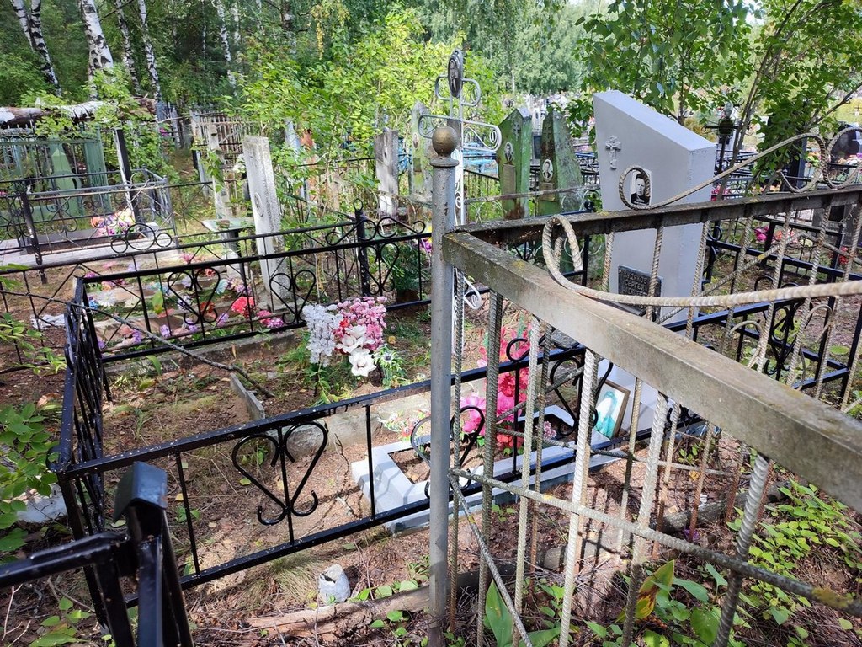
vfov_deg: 54.9
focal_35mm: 25
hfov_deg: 69.4
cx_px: 431
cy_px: 324
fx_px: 623
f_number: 1.9
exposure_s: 1/100
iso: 68
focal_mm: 6.04
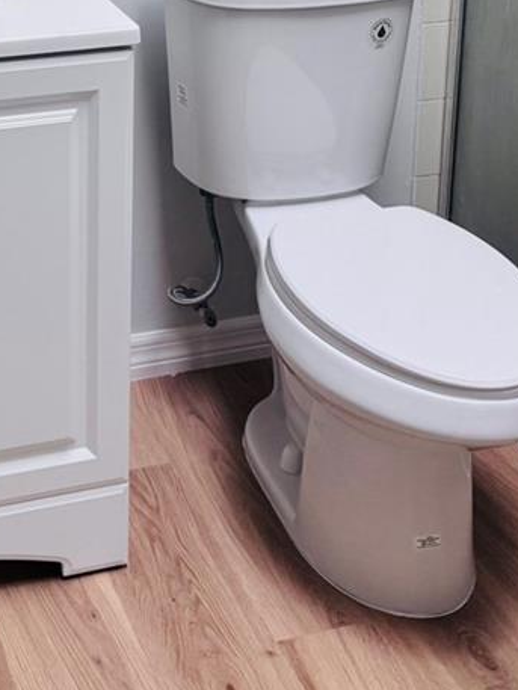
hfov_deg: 22.7
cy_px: -91
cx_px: 57
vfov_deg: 27.7
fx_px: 1256
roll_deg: +0.2
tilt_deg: -12.9
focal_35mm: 63
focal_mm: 6.76
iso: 200
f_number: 1.78
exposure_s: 1/93
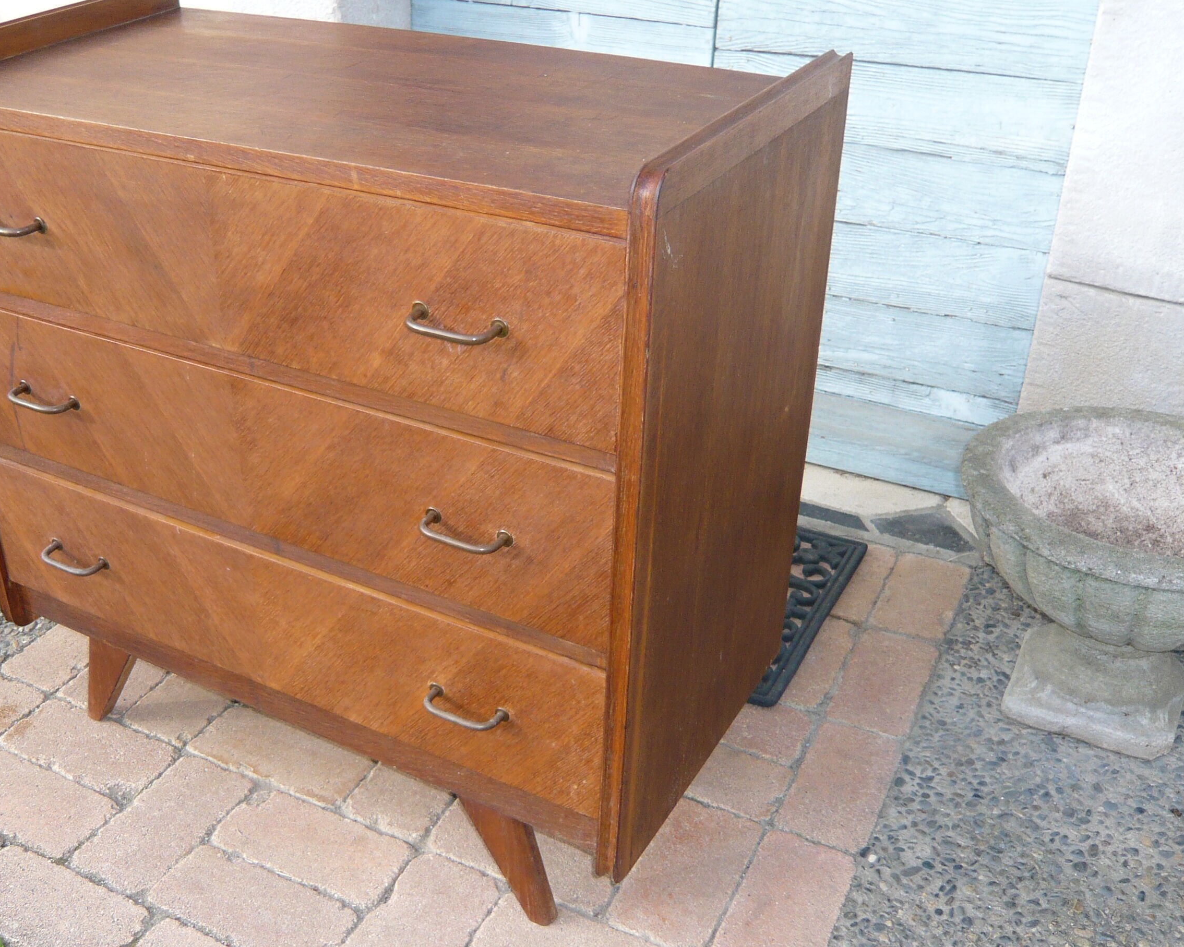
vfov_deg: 40.0
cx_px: 453
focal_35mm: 37
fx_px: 1296
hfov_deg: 48.7
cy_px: 547
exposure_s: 1/320
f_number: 2.8
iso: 100
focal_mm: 4.6
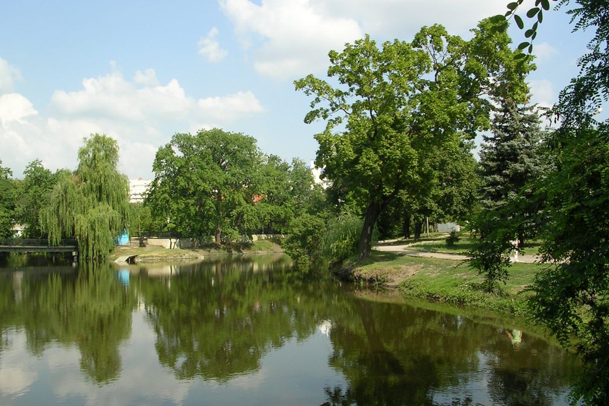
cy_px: 192
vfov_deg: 33.4
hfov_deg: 48.5
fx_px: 677
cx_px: 304
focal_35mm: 40
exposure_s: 1/203
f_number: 5.6
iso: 50
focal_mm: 5.8
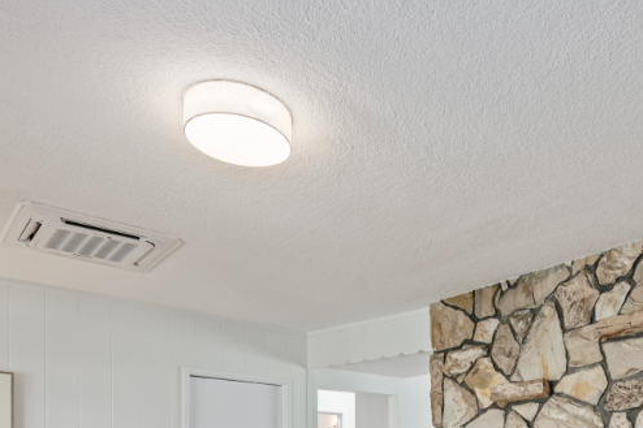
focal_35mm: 34
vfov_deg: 33.2
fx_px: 607
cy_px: 488
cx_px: 467
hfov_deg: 53.7
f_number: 9
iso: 200
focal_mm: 14
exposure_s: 1/2.5
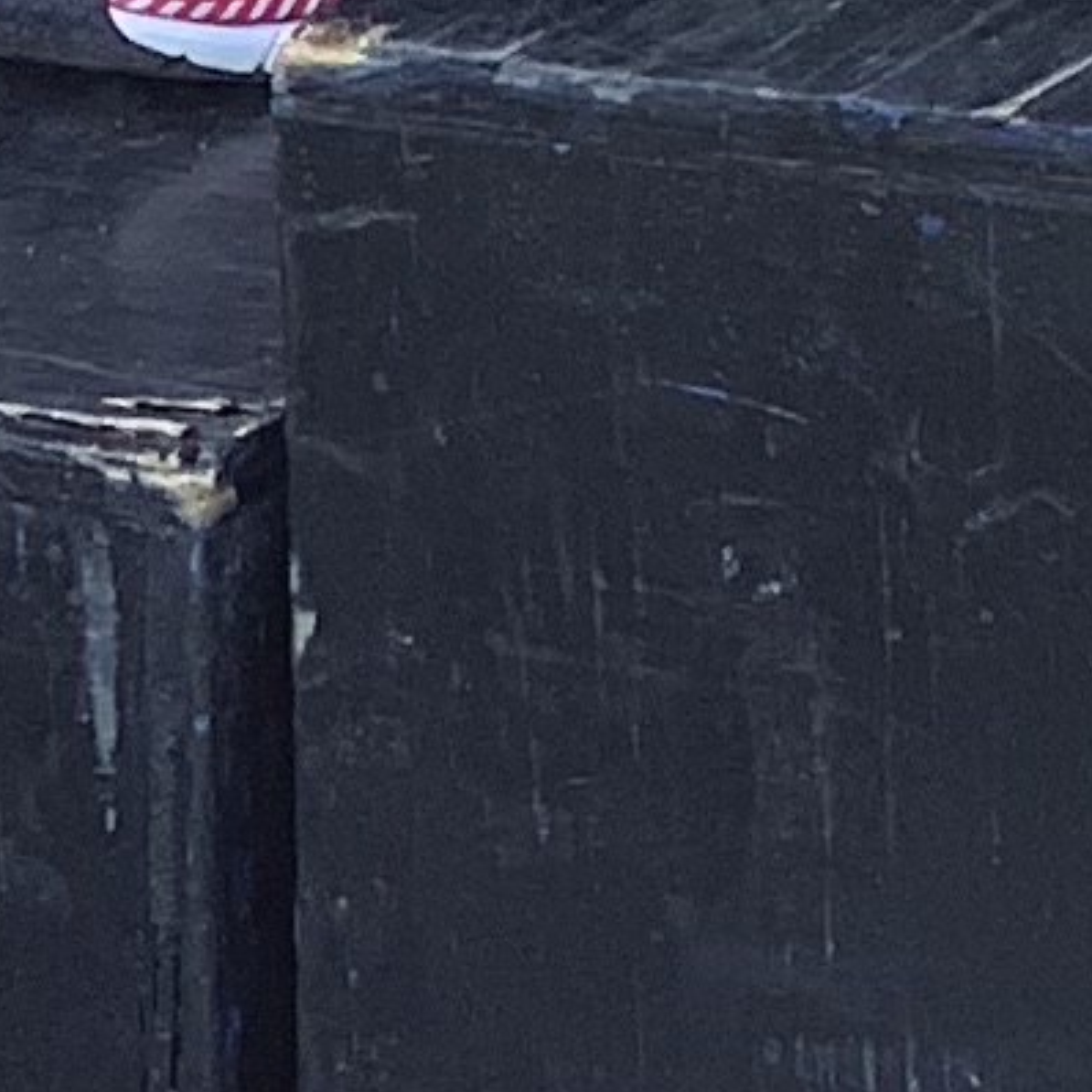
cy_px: -3841
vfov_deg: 3.5
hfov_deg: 3.7
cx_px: 1871
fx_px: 16632
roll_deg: +2.3
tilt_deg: -3.6
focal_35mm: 466
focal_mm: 6
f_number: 2.4
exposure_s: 1/122
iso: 20
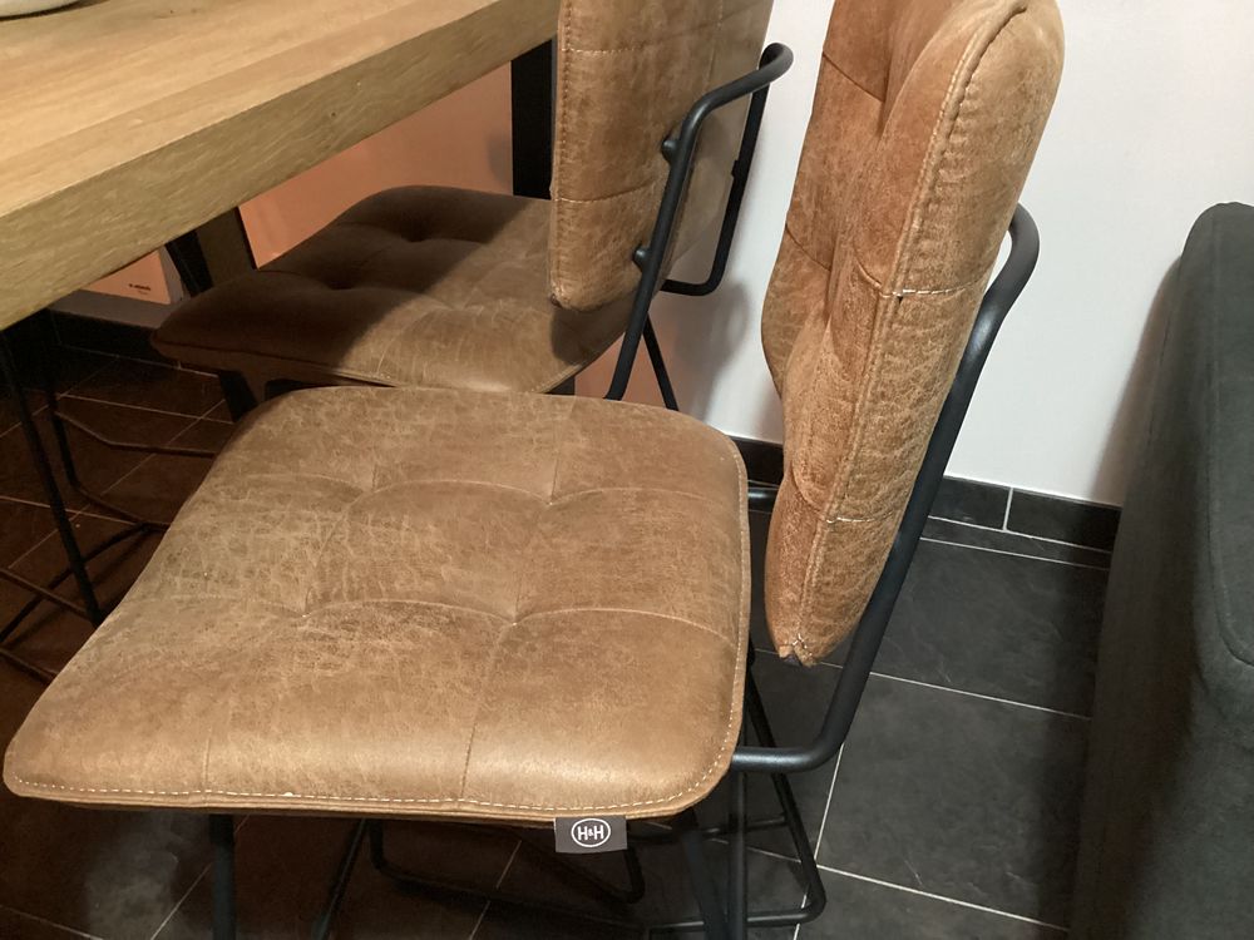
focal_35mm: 31
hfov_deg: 58.4
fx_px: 1123
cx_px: 627
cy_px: 470
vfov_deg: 45.4
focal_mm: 3.3
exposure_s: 1/17
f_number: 2.4
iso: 640
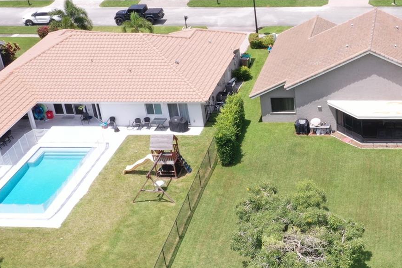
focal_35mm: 66
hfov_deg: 29.1
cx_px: 375
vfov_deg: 20.5
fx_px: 737
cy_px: 196
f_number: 10
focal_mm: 10.26
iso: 100
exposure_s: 1/100
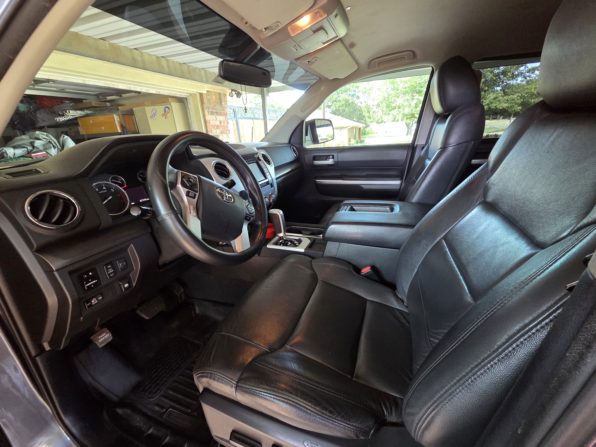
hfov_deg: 106.2
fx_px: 224
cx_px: 298
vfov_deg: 89.9
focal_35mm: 13
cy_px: 224
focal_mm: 2.2
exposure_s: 1/60
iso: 640
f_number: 2.2
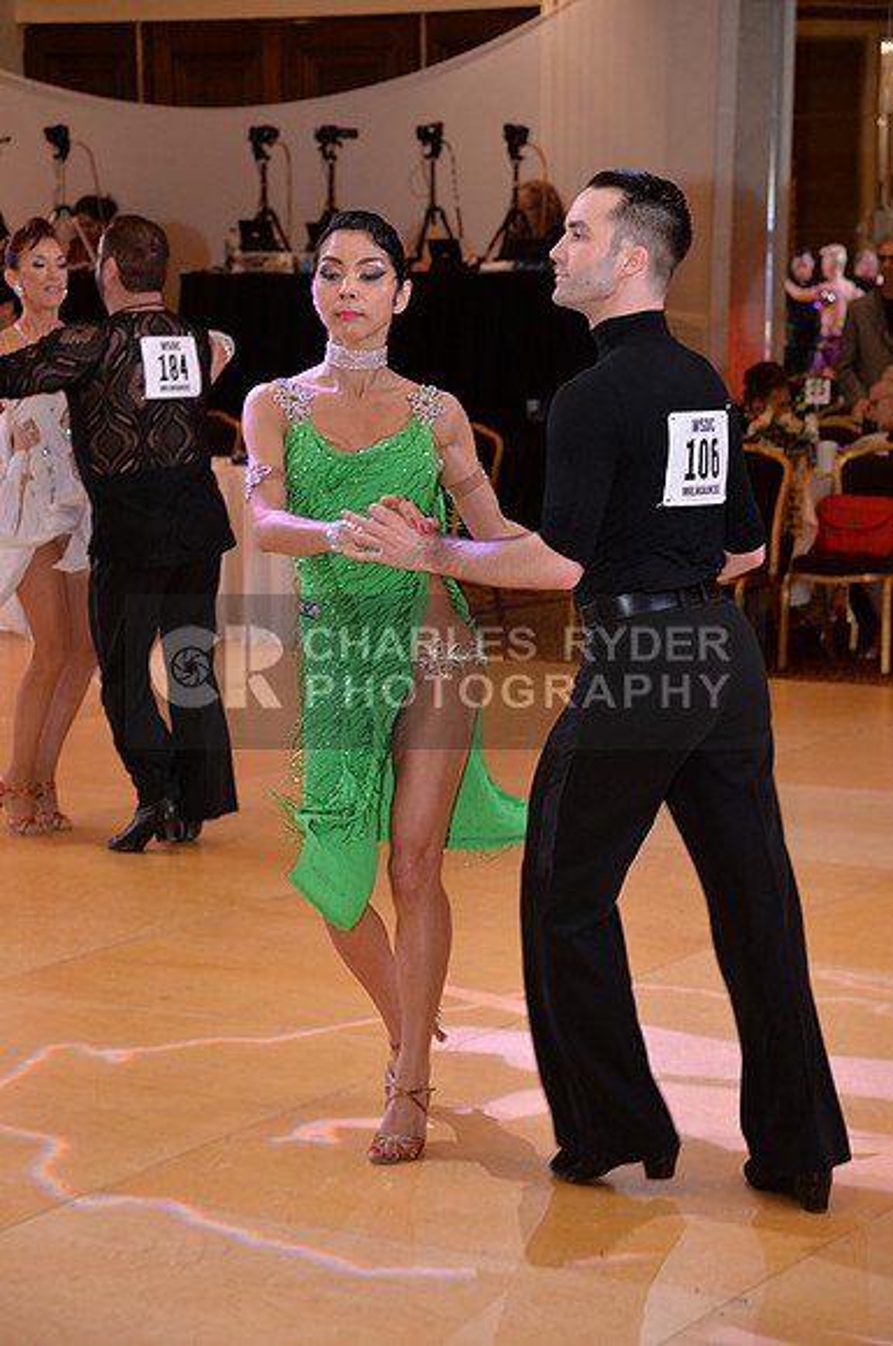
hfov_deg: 13.6
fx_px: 3732
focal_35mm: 100
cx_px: 446
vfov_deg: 20.4
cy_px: 673
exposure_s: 1/250
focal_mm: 100
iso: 1600
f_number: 6.3
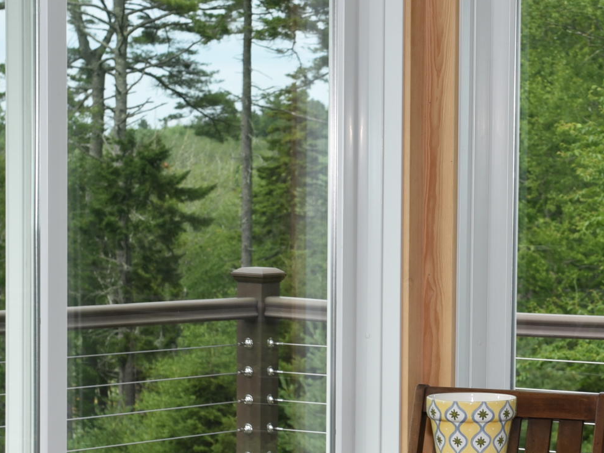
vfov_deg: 9.7
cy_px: 353
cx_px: 488
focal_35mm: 153
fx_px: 2669
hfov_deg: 12.9
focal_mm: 52
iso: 100
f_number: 6.3
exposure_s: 1/160
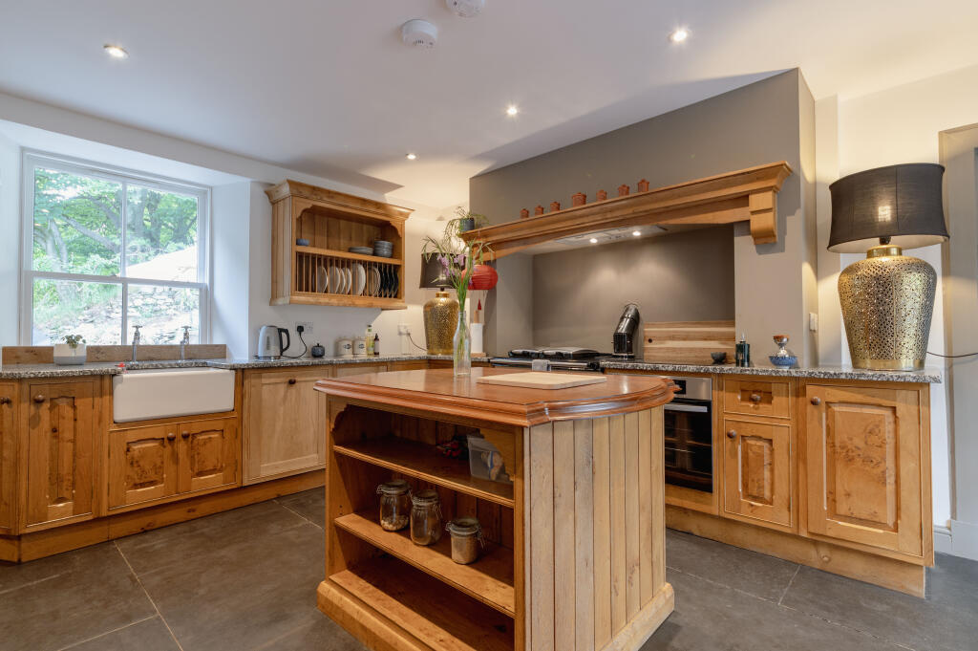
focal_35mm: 17
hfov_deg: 93.3
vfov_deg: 70.3
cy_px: 326
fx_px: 461
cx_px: 489
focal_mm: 17
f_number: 8
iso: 400
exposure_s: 1/4
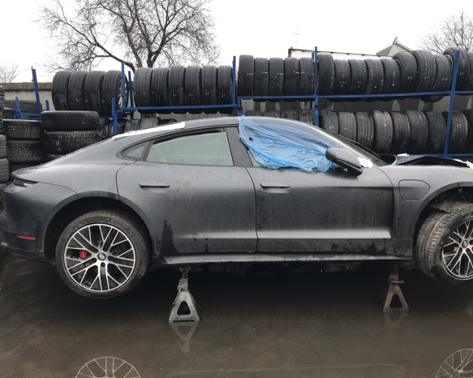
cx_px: 255
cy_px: 190
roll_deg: +1.0
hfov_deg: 58.7
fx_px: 420
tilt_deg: -8.6
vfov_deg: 48.5
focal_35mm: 30
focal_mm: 3.99
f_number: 1.8
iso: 20
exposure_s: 1/458
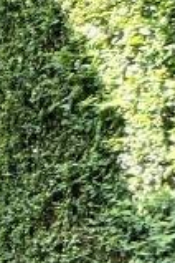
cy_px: 155
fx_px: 685
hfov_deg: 7.3
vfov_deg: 21.7
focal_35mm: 94
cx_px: -603
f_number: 2.2
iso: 50
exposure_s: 1/99
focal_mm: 2.22
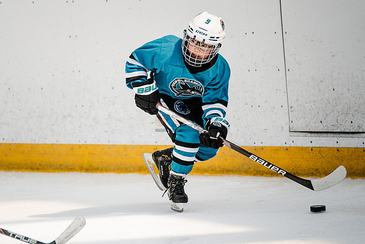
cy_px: 122
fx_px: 4572
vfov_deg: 3.1
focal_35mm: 451
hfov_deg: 4.6
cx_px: 108
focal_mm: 300
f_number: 3.2
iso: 1250
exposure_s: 1/3200
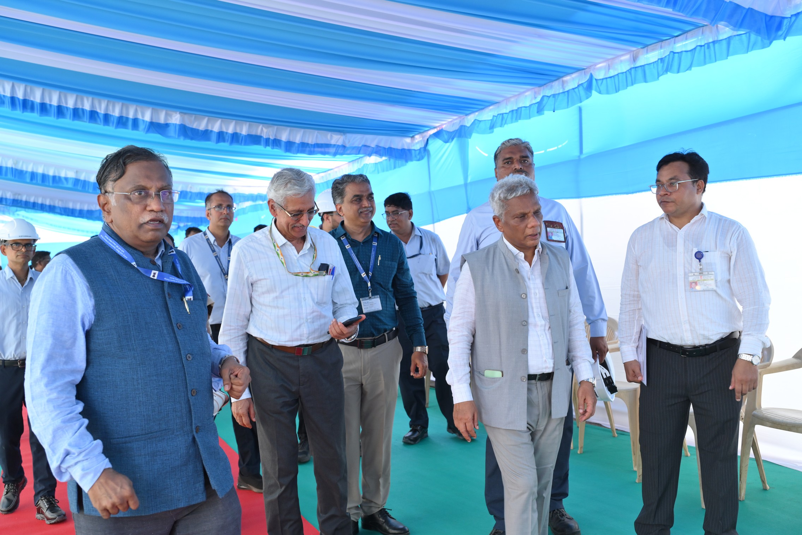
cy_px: 268
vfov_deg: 36.9
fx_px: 802
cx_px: 401
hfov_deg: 53.1
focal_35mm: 36
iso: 640
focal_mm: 36
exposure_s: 1/160
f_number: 5.6
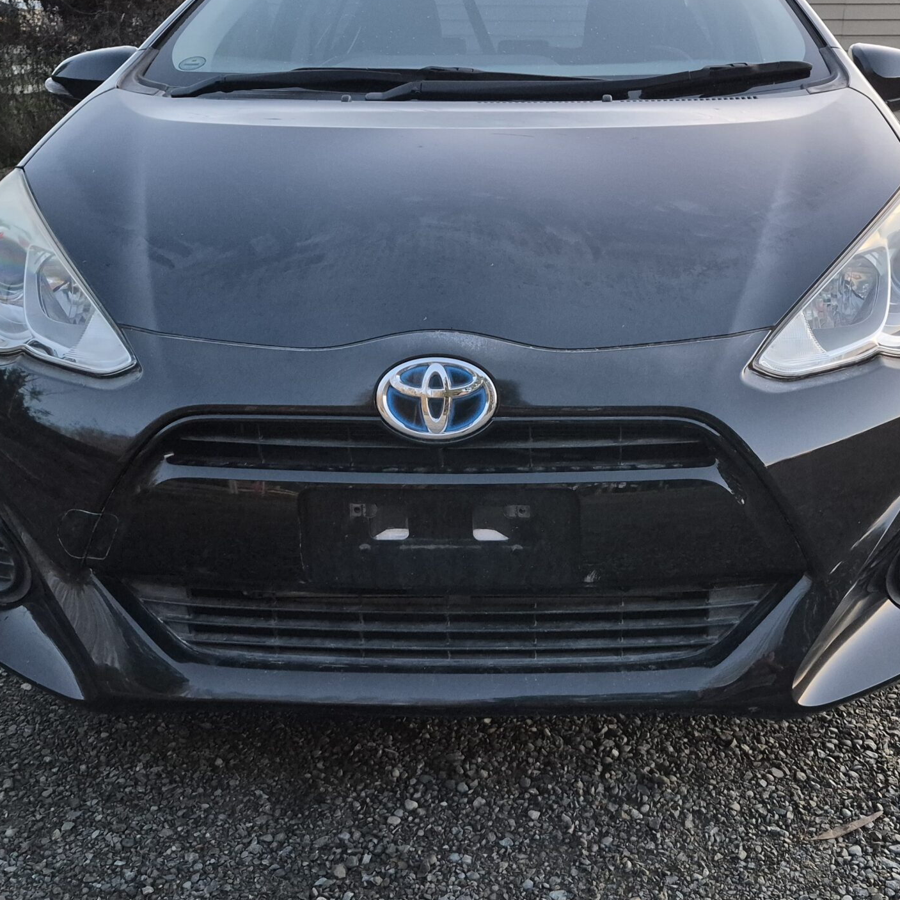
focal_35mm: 37
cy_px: 430
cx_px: 545
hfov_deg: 44.7
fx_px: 1088
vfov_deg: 44.9
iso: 1600
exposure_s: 1/50
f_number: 1.8
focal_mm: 5.4
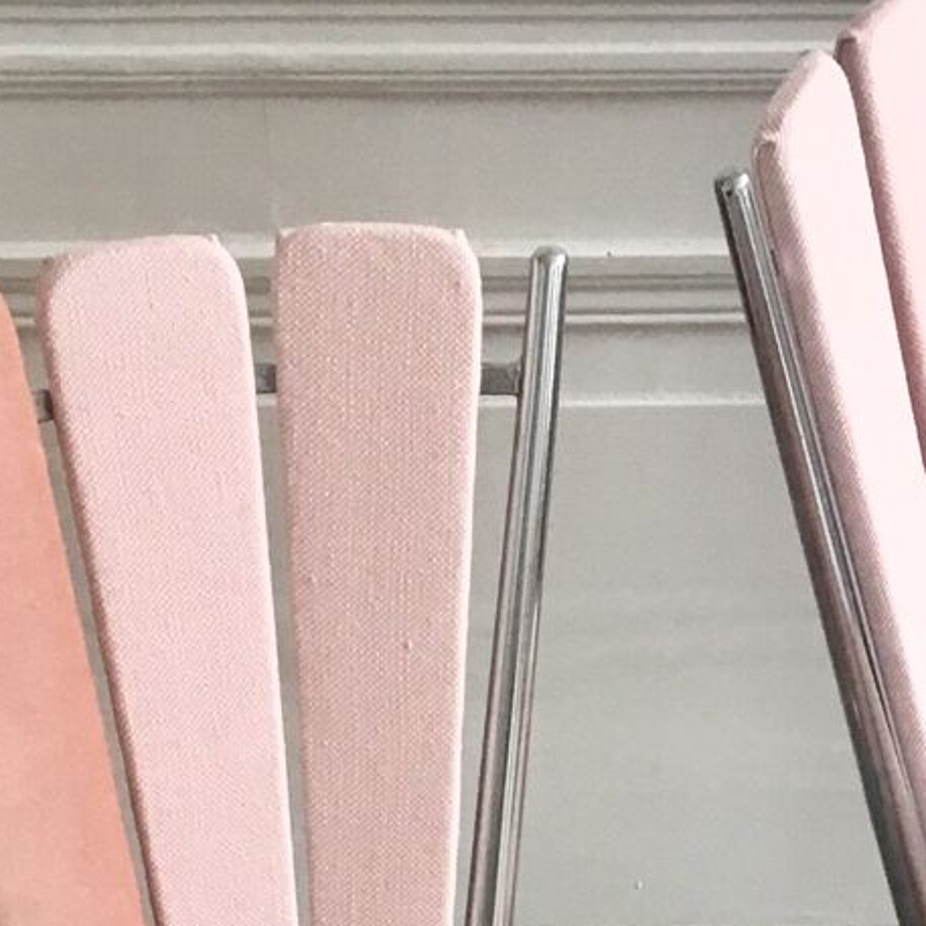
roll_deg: -1.8
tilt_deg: -42.9
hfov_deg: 15.3
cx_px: 742
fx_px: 3420
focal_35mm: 113
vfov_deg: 14.4
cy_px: 1392
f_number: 2.2
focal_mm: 4.15
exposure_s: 1/33
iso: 100
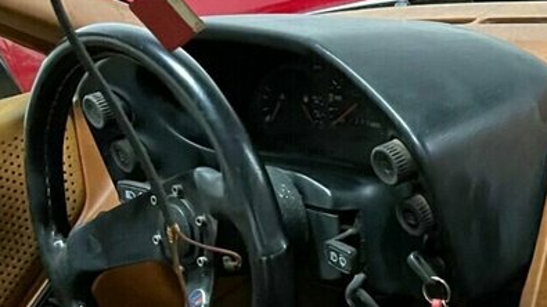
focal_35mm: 86
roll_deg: +8.8
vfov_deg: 13.1
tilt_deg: -33.6
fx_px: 1247
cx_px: 807
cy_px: 501
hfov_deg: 21.1
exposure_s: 1/40
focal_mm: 5.1
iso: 640
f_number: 1.6
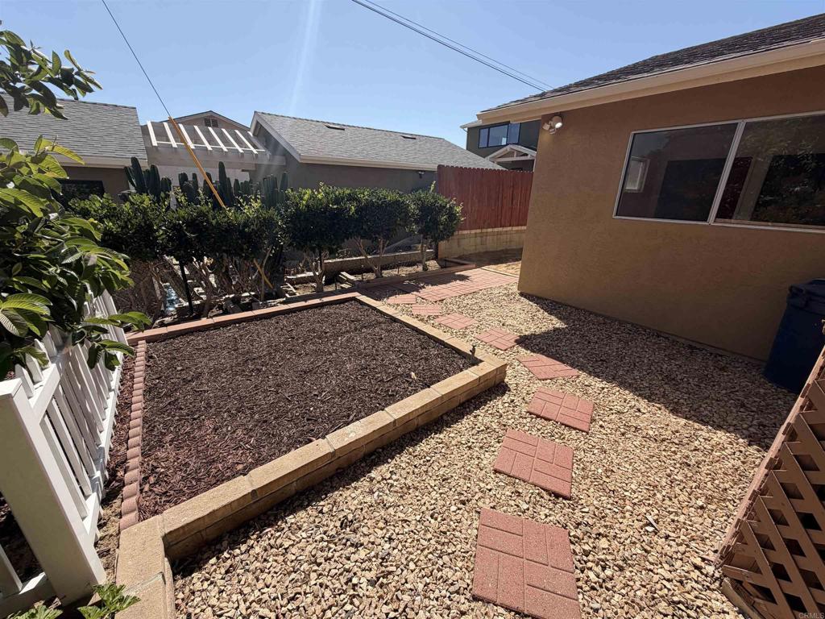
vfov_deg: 85.7
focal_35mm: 14
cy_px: 310
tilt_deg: -18.8
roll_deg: -0.4
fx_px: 334
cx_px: 412
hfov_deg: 102.1
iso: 25
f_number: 2.2
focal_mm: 2.22
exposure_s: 1/770
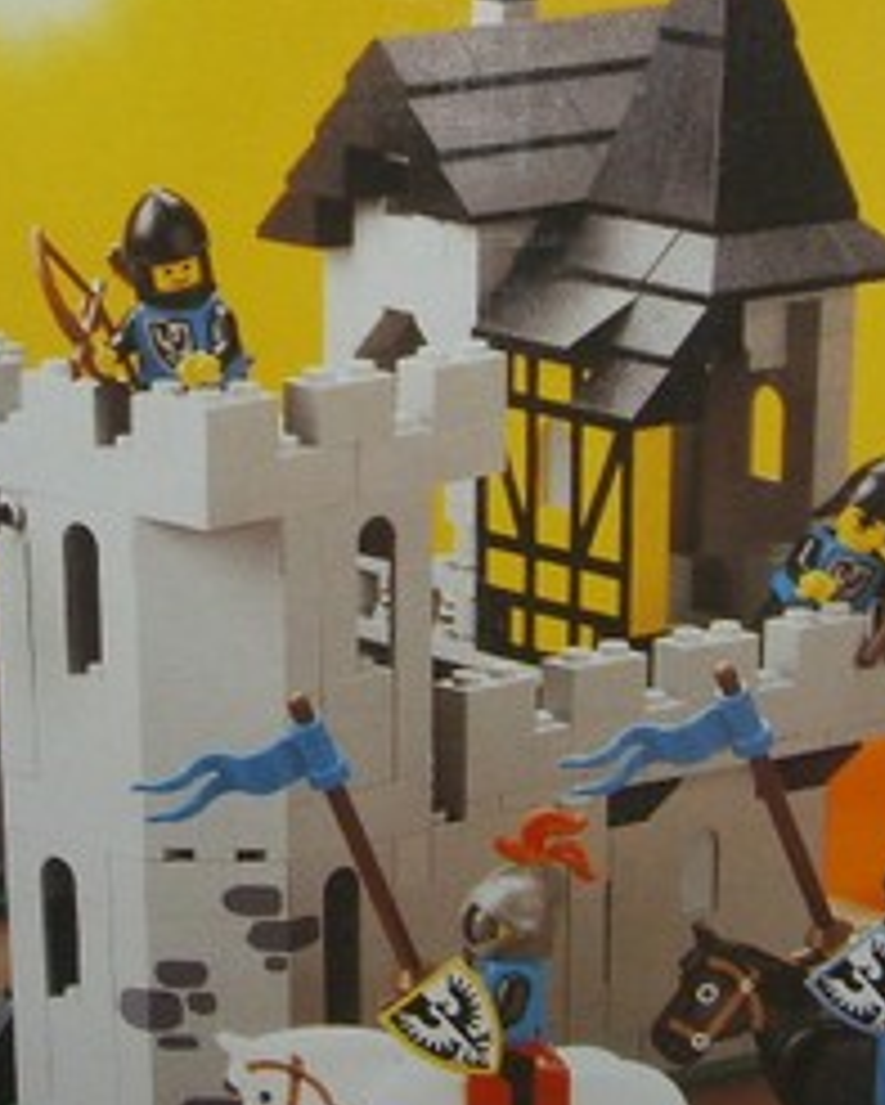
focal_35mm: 99
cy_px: 472
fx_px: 3239
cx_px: 301
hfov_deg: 15.5
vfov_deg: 19.3
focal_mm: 6.6
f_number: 3.5
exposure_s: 1/45
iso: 100
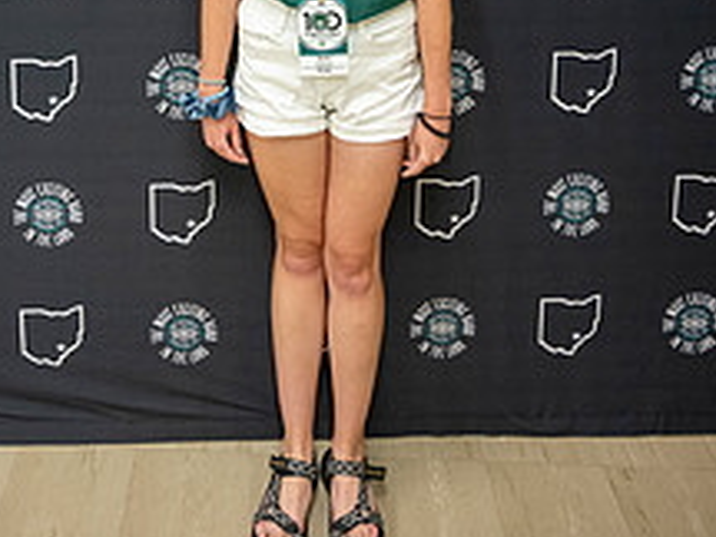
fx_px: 993
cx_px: 259
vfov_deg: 25.6
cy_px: -176
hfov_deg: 39.3
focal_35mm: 48
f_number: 4
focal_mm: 24
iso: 1250
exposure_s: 1/60
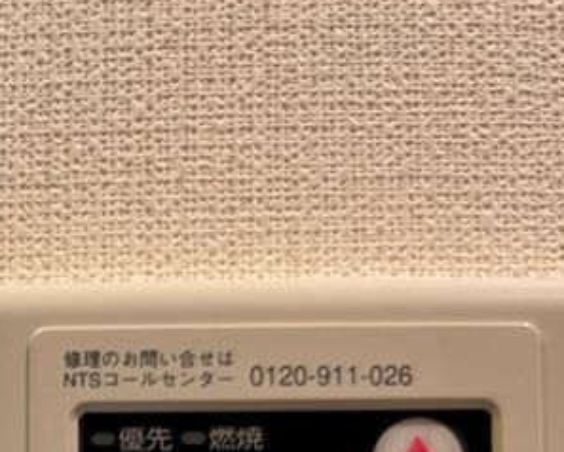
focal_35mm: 82
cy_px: 627
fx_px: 1370
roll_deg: +0.8
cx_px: 224
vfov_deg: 17.3
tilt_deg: -0.2
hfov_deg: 23.2
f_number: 1.5
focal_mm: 5.7
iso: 100
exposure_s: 1/50
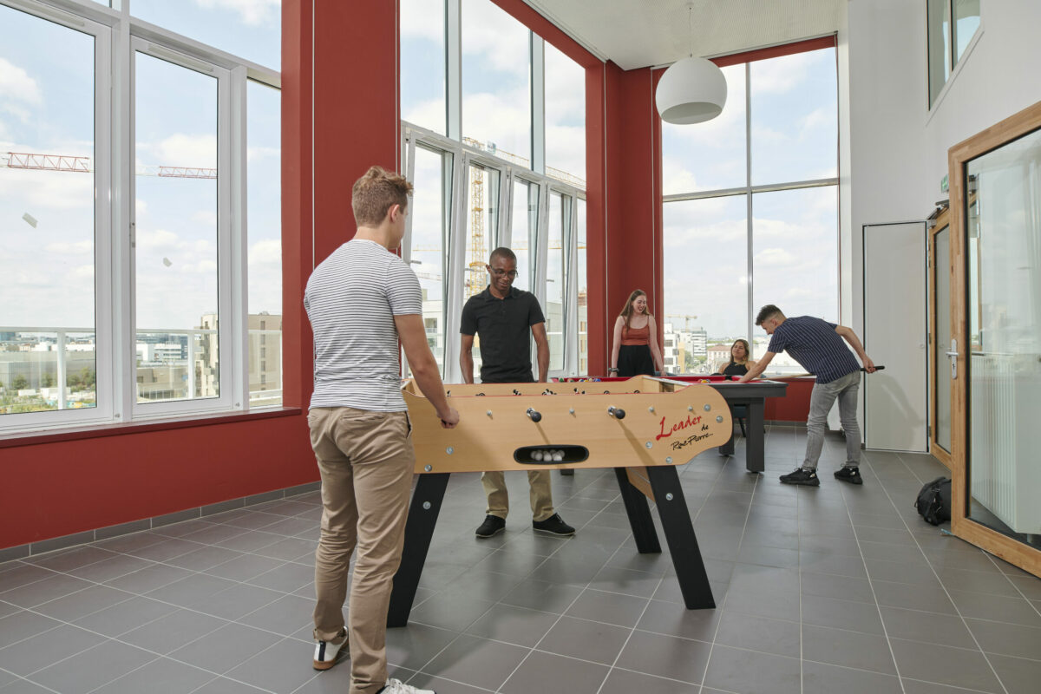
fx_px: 578
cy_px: 347
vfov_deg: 61.9
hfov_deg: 84.0
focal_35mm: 20
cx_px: 520
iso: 320
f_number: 8
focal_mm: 20
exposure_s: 1/200
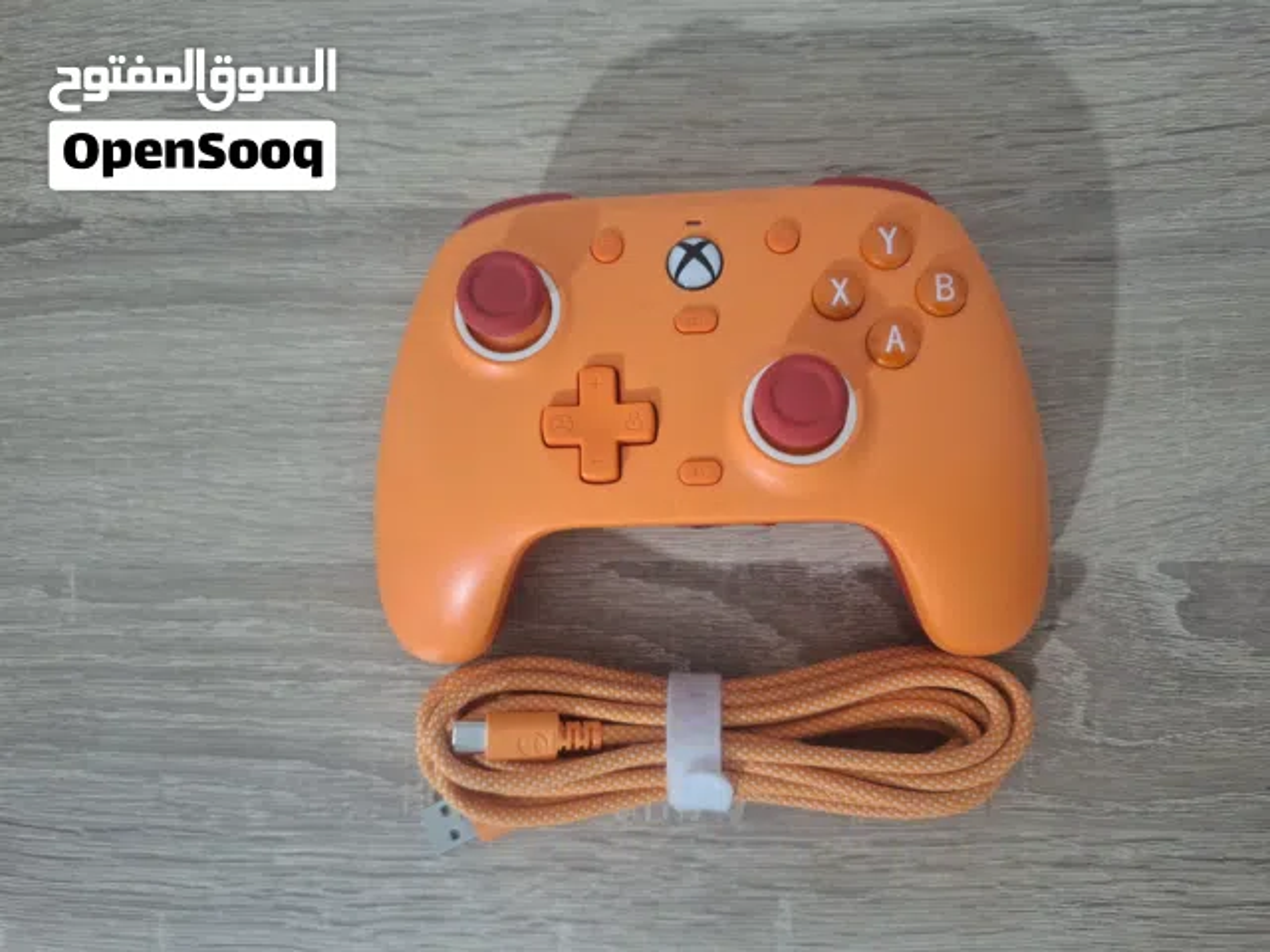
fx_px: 844
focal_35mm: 23
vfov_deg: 58.9
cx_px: 635
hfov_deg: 73.9
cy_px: 476
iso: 320
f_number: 1.8
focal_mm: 5.54
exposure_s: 1/33
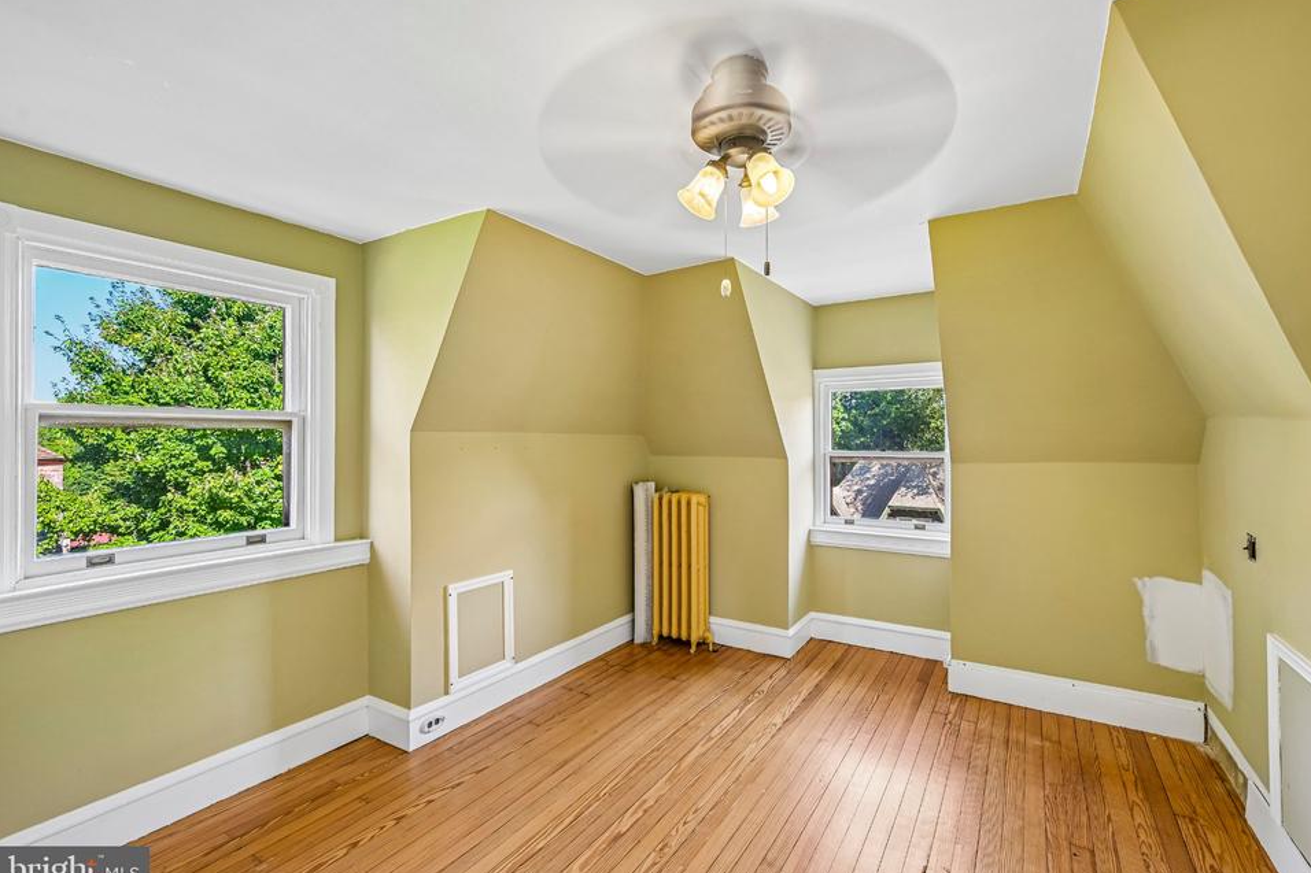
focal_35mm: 15
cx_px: 699
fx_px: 546
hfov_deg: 100.3
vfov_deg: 77.3
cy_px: 428
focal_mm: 14
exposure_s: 1/10
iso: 400
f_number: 8
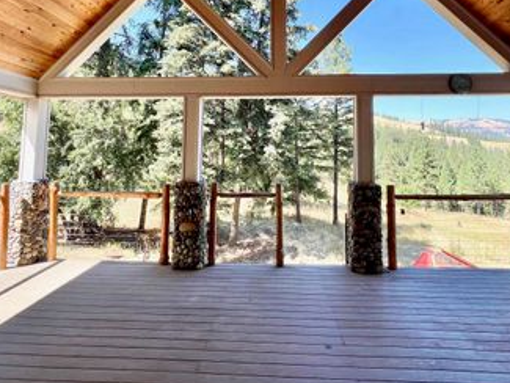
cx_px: 260
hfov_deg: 81.7
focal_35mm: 20
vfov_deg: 63.9
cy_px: 120
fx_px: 295
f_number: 1.8
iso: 32
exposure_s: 1/314
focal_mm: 1.57
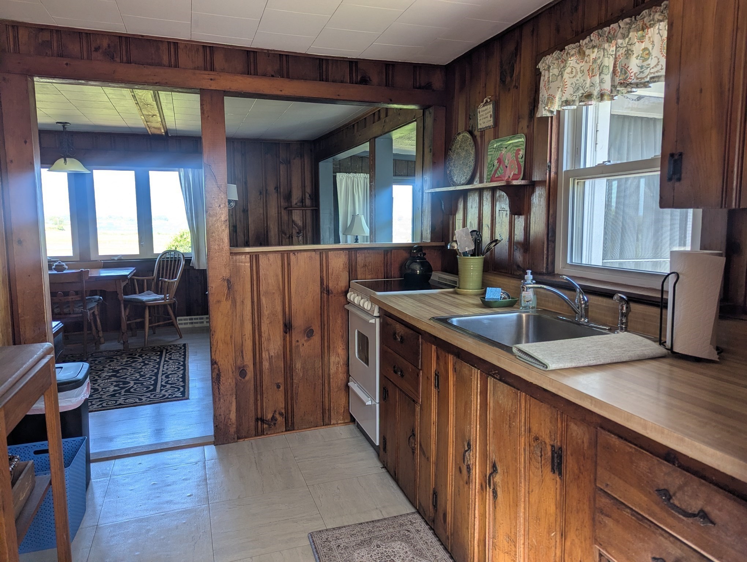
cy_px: 281
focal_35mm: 24
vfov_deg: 56.9
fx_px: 519
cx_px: 374
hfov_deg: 71.5
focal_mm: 6.81
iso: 43
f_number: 1.85
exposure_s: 1/57
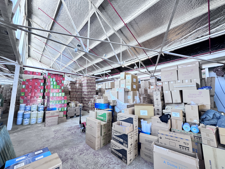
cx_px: 112
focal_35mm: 14
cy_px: 84
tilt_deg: +6.8
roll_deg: -0.4
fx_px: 91
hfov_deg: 102.1
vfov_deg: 85.7
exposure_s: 1/76
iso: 320
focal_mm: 2.22
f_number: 2.2
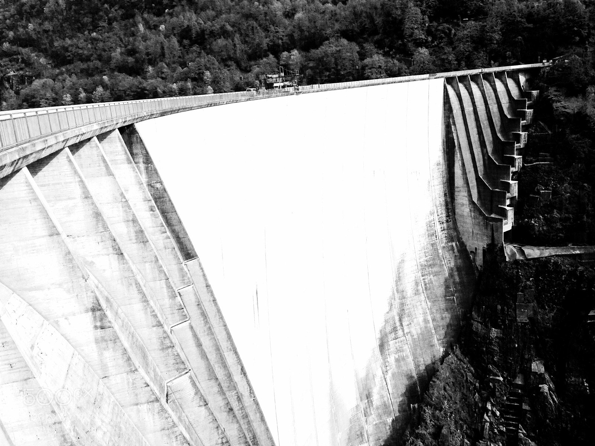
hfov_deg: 55.4
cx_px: 298
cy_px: 223
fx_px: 567
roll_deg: +4.6
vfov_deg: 42.9
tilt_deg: -11.2
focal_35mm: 33
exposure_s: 1/1004
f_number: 2.4
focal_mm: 4.12
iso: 50
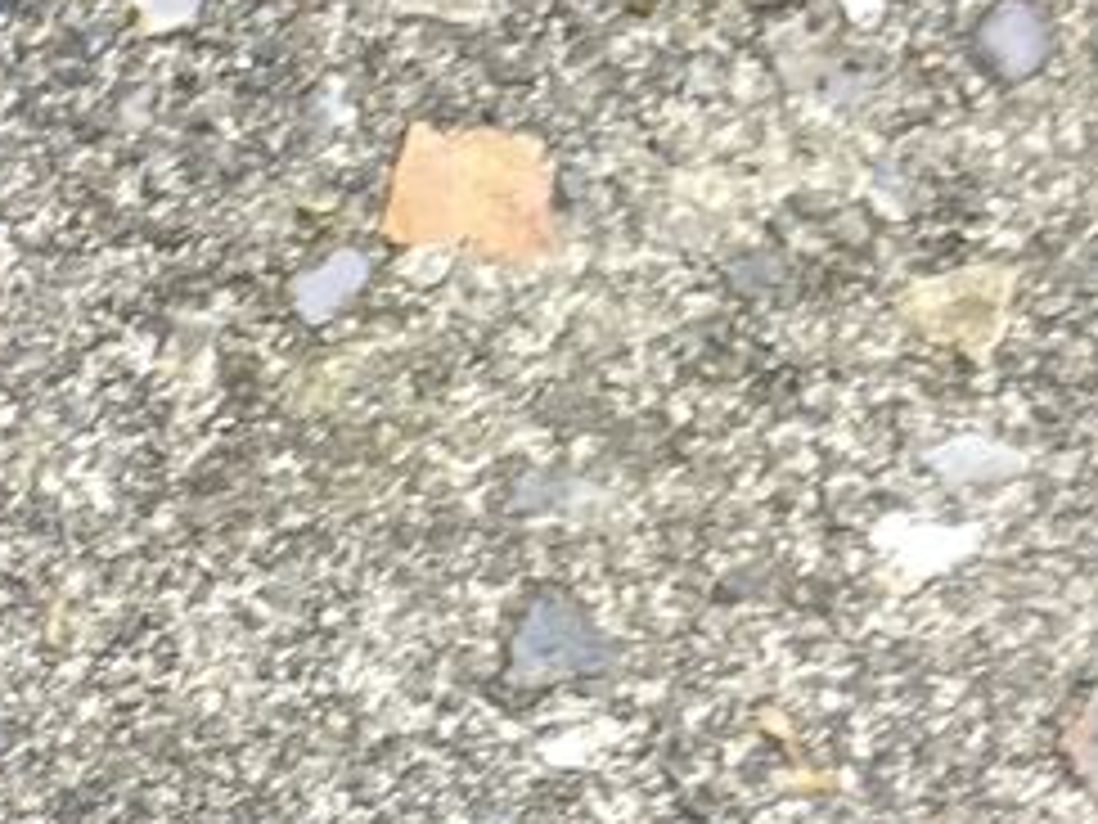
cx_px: -1143
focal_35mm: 152
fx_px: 4821
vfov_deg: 8.7
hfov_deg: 11.6
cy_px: 2107
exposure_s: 1/50
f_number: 2.2
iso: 32
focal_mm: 4.15
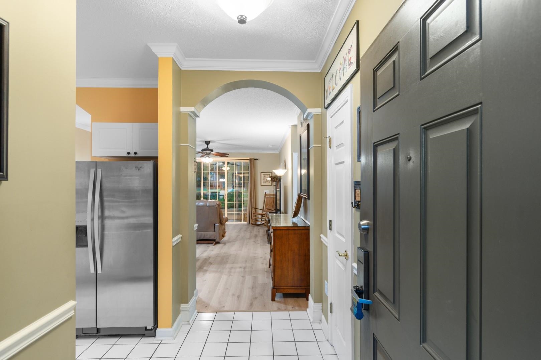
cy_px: 180
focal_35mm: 18
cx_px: 270
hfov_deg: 90.0
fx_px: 270
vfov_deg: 67.4
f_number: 4.8
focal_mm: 12
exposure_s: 1/6
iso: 100
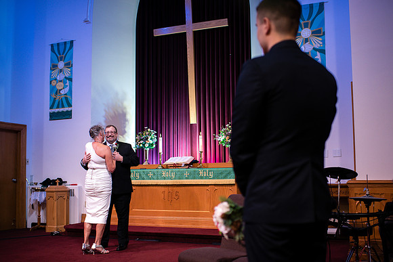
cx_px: 214
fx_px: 422
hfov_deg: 49.9
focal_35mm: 39
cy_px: 140
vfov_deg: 34.5
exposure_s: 1/320
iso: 1000
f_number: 2
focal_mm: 35
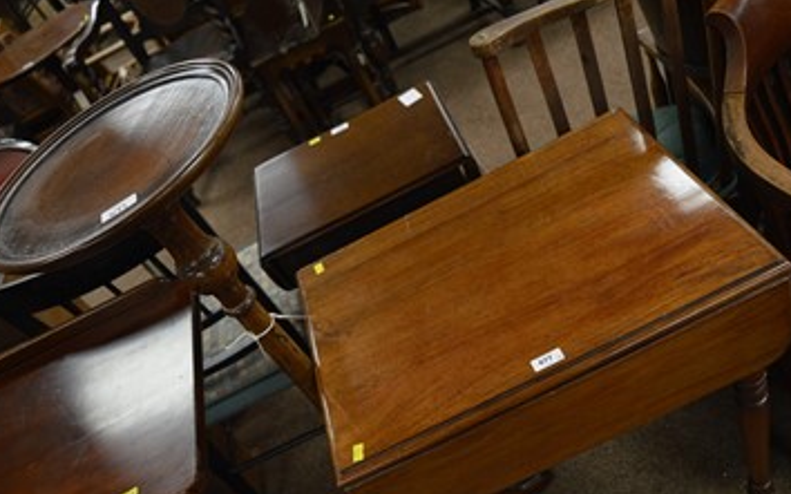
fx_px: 668
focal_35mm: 31
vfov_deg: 40.4
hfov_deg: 61.2
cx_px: 416
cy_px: 292
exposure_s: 1/25
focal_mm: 18
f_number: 3.5
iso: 400
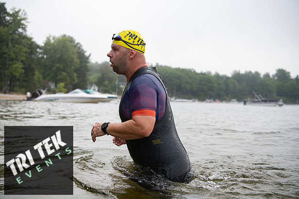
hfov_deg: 39.6
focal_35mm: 50
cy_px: 100
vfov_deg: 27.0
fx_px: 415
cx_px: 150
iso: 500
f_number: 4
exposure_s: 1/640
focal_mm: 50
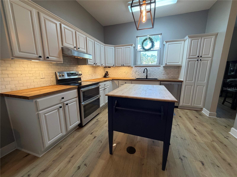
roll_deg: +0.4
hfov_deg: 102.1
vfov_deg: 85.7
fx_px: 96
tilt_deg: -10.0
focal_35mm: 14
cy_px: 88
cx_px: 118
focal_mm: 2.22
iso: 200
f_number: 2.2
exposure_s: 1/60
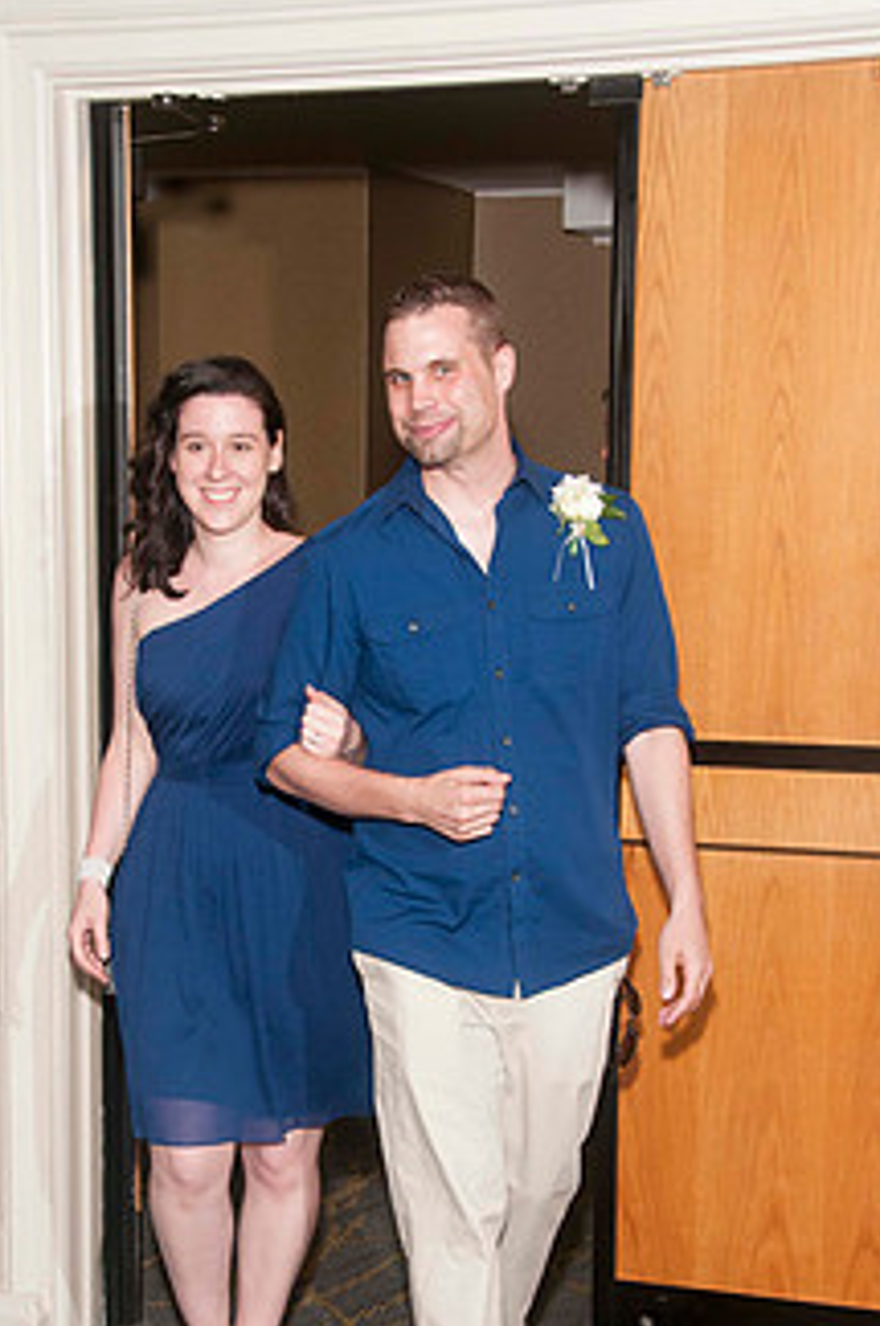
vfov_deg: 27.6
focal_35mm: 73
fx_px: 2685
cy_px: 847
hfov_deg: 18.6
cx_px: 370
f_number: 5.6
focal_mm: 35
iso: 400
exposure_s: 1/60
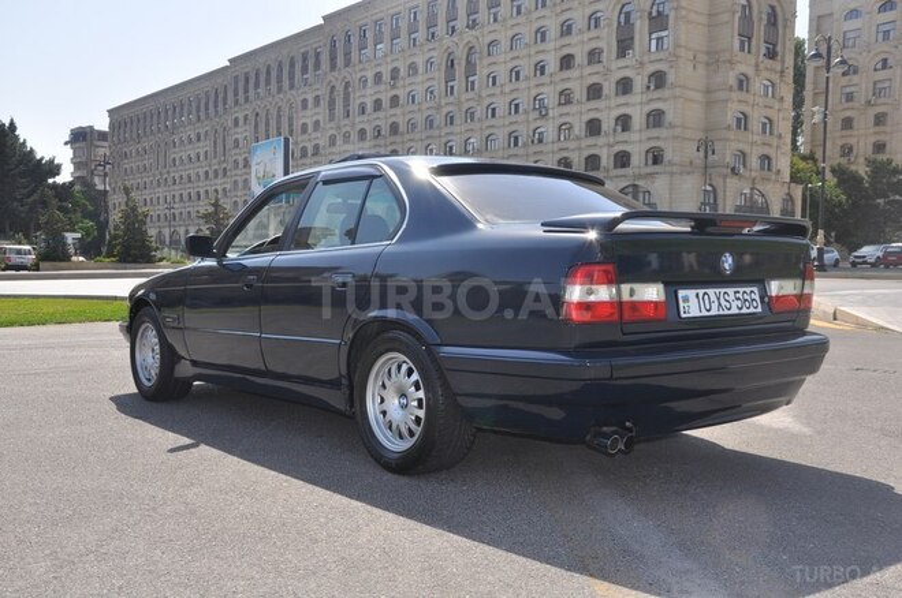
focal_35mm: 38
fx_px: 938
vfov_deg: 35.4
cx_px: 451
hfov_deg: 51.3
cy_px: 299
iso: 200
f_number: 13
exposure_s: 1/200
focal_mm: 25
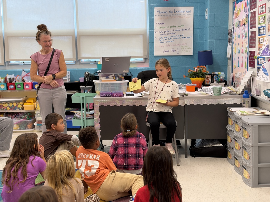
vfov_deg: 30.3
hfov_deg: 39.7
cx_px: 135
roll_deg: +1.5
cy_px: 101
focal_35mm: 48
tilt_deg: -7.7
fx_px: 374
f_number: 1.8
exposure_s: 1/88
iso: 100
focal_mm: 6.93
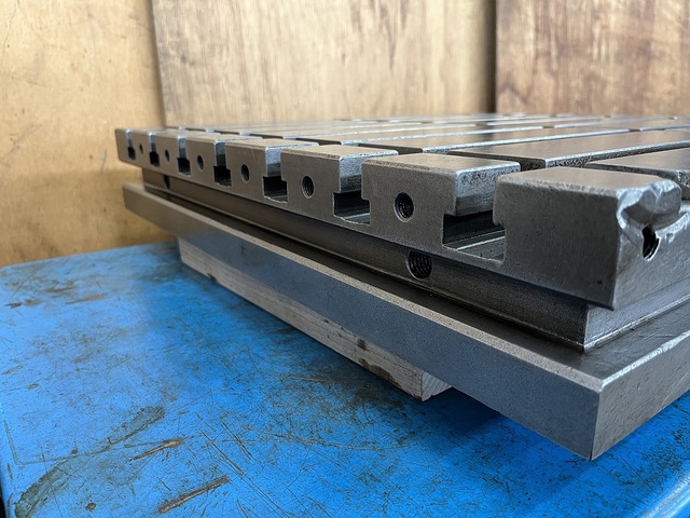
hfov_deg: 67.3
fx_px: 518
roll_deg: +0.6
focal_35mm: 26
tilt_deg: -16.4
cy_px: 259
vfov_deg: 53.1
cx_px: 345
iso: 160
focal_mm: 5.1
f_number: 1.6
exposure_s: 1/60
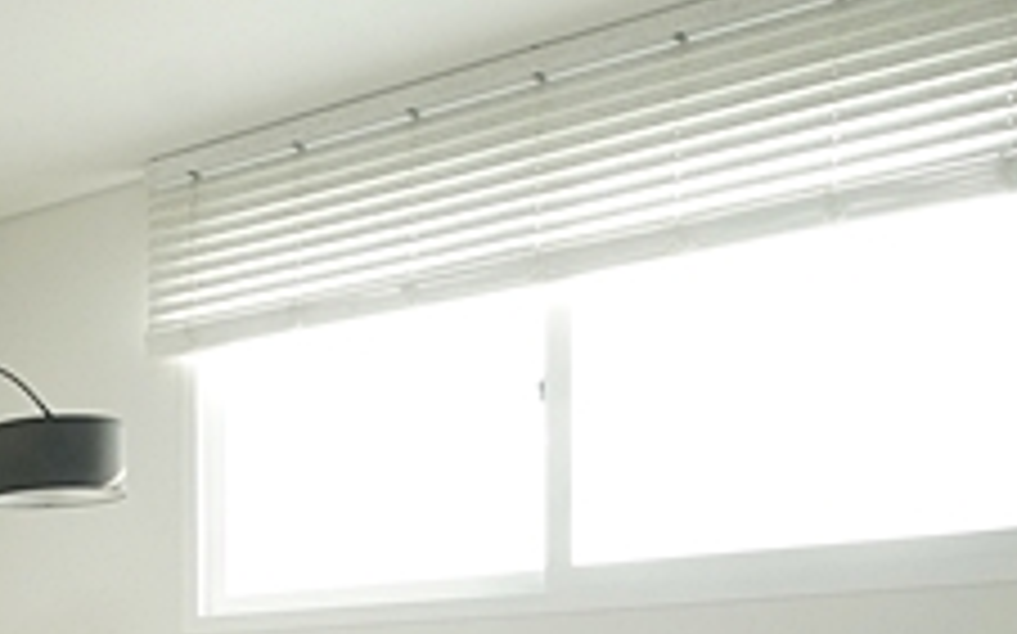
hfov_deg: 34.4
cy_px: 760
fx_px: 1496
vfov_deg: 22.1
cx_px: 14
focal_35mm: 54
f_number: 9
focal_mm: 10
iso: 800
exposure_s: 1/30
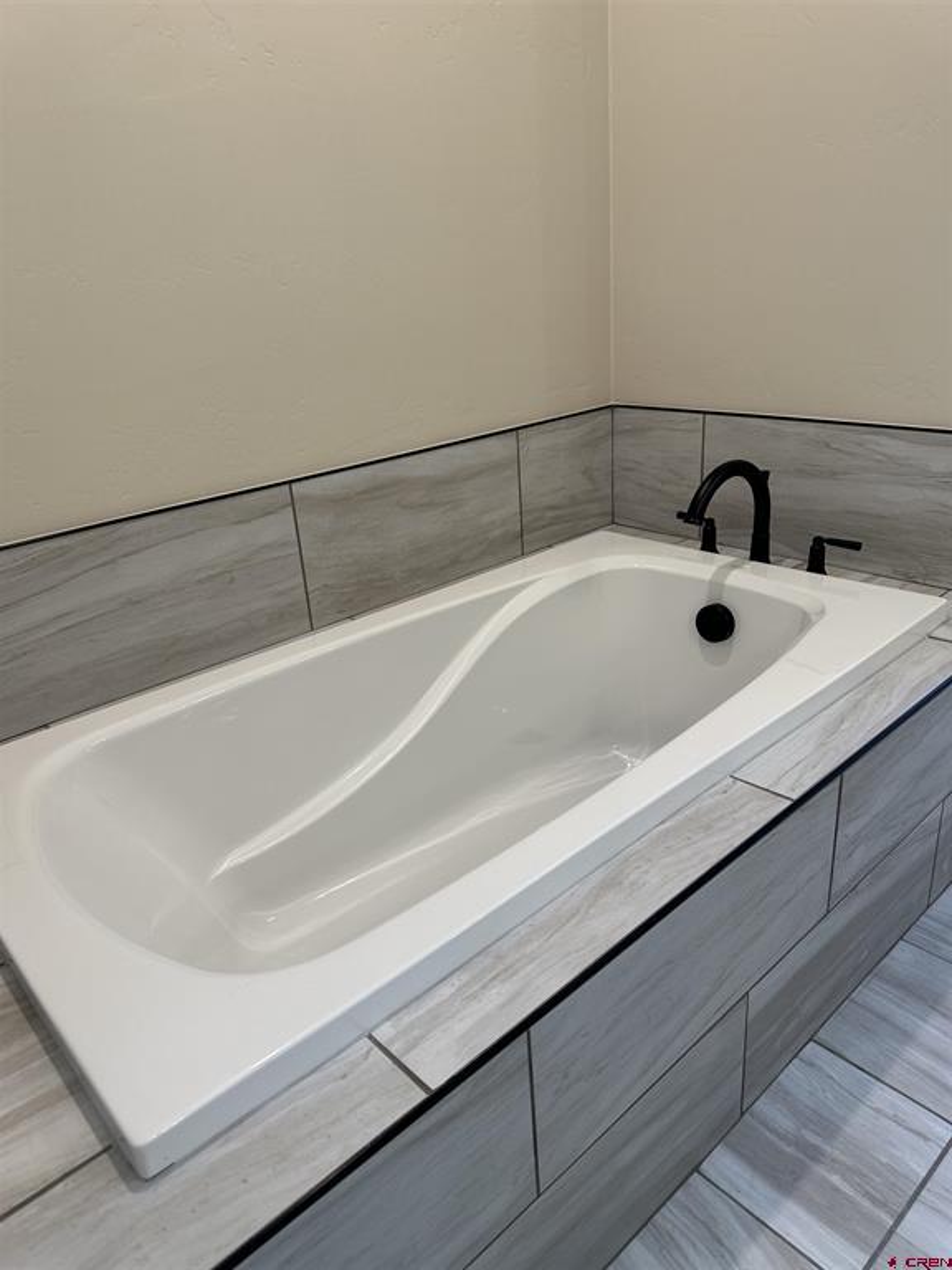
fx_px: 880
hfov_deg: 56.8
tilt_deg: -25.4
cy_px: 635
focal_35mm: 24
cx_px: 476
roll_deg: +3.8
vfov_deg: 71.6
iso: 125
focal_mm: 6.86
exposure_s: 1/120
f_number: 1.78
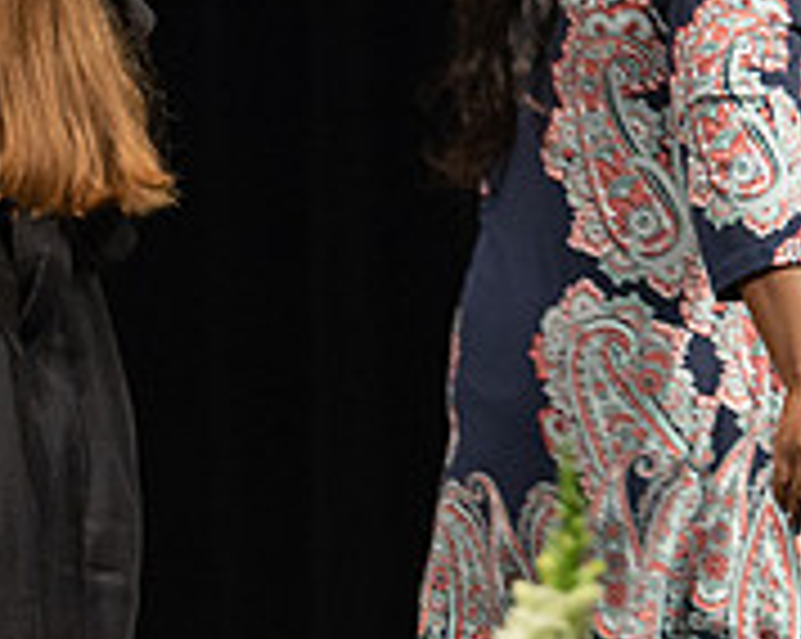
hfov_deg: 3.4
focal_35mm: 565
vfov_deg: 2.7
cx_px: -166
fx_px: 13380
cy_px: 209
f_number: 4
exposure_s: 1/100
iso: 1600
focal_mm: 155
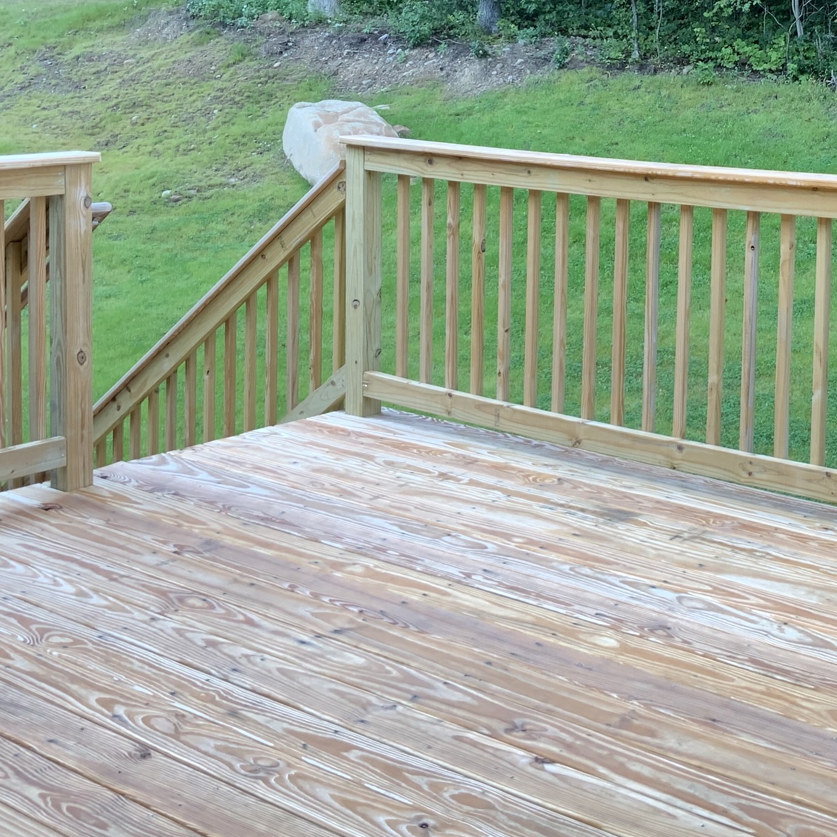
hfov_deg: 29.0
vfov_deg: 29.3
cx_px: 737
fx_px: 1559
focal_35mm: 57
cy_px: 148
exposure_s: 1/120
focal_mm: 3
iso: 20
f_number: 1.8
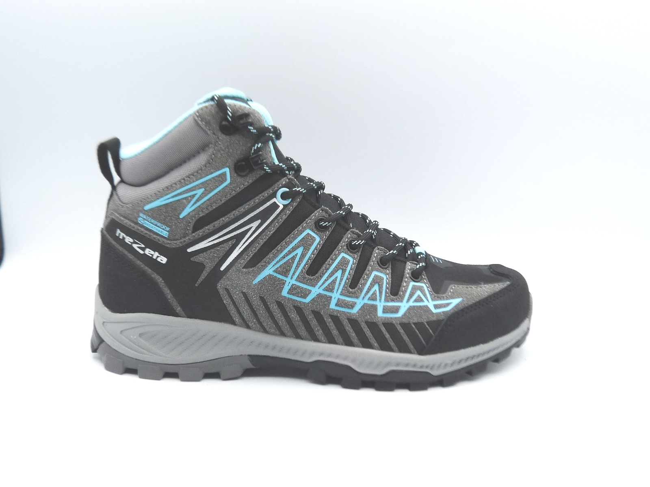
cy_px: 244
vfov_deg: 39.7
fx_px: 676
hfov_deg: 51.4
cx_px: 325
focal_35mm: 36
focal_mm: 4.8
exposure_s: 1/200
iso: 100
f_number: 4
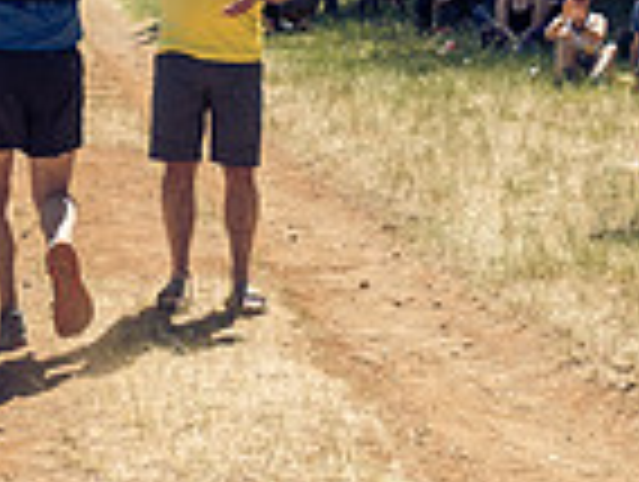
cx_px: 176
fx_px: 2108
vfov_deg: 12.7
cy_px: -79
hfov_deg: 17.2
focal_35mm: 114
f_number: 4
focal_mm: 14
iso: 200
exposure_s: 1/1000
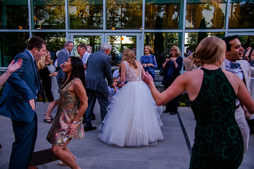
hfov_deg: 56.7
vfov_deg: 39.6
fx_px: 235
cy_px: 84
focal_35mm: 33
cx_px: 124
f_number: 4
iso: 3200
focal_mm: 32
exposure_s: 1/640
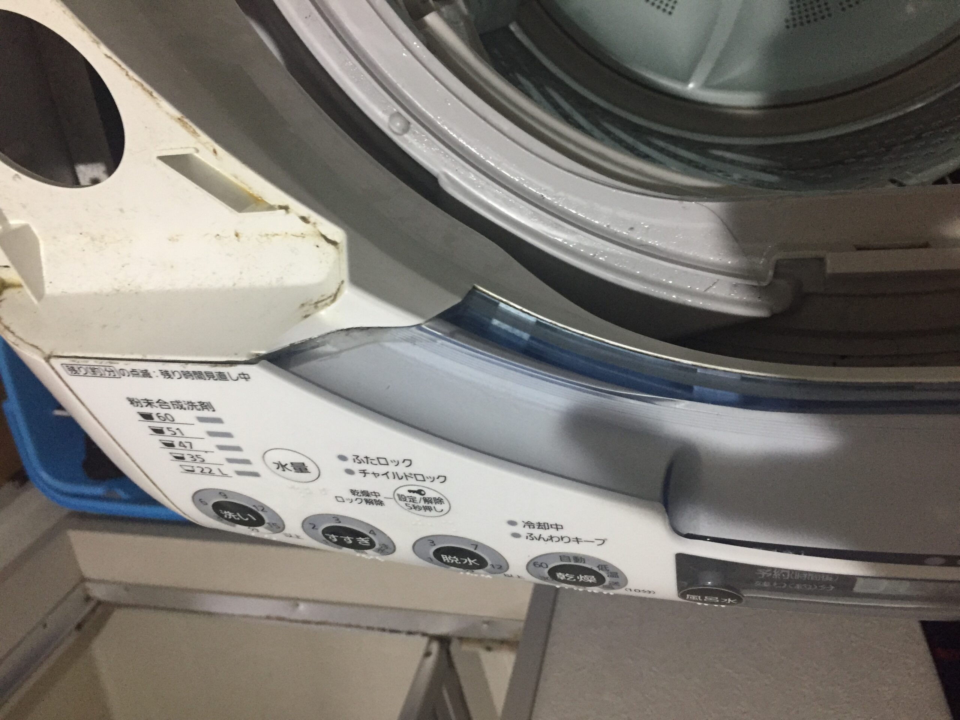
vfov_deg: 48.2
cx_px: 480
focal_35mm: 29
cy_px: 360
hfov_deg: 61.7
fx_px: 804
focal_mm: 4.15
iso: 200
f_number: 2.2
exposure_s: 1/33
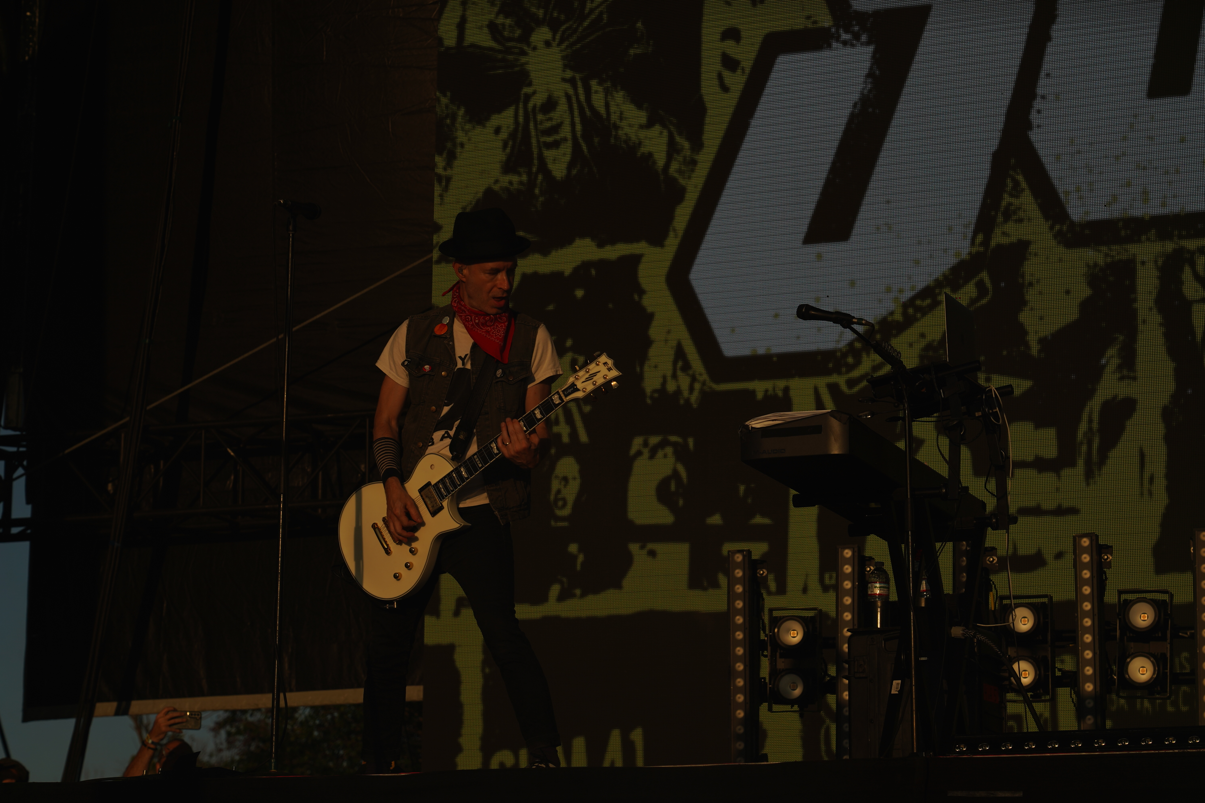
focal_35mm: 105
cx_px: 602
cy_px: 402
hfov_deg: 19.5
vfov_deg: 13.0
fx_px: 3514
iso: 100
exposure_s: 1/1000
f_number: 8
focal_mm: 105
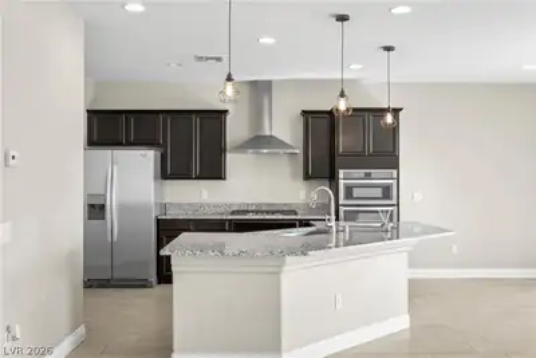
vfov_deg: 36.0
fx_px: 551
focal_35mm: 37
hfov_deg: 51.9
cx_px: 268
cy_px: 179
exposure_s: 1/2.5
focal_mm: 25
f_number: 8
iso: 400
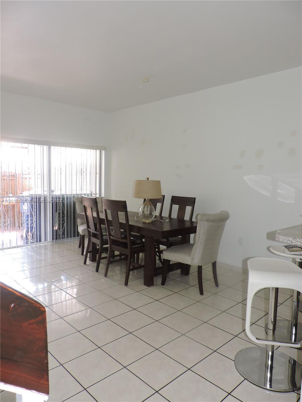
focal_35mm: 24
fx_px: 279
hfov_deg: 56.8
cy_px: 201
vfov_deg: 71.6
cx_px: 151
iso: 400
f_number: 3
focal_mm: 4.3
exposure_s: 1/40
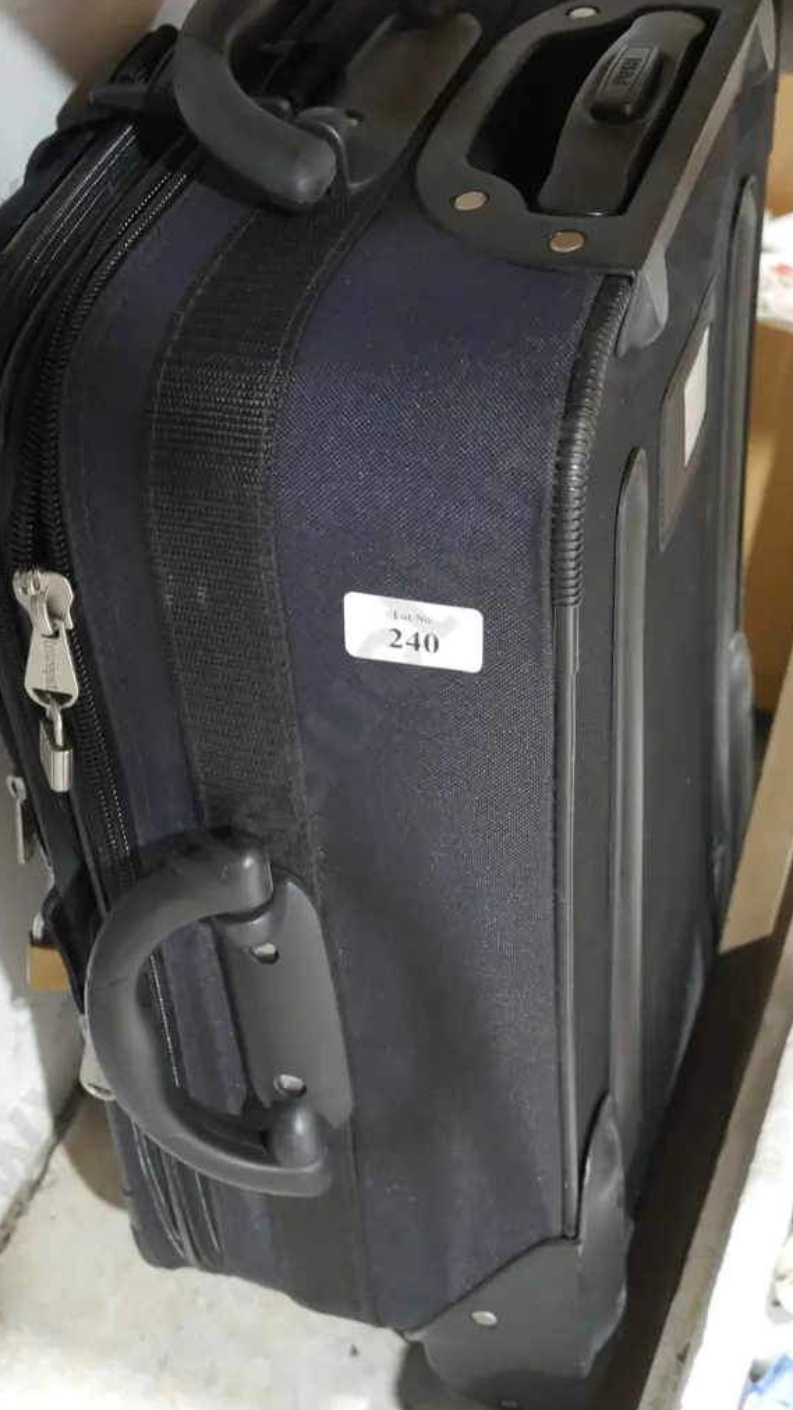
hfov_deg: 22.6
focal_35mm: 53
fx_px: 1980
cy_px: 708
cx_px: 352
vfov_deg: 39.2
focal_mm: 24
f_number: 5.2
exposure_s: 1/15
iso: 3200
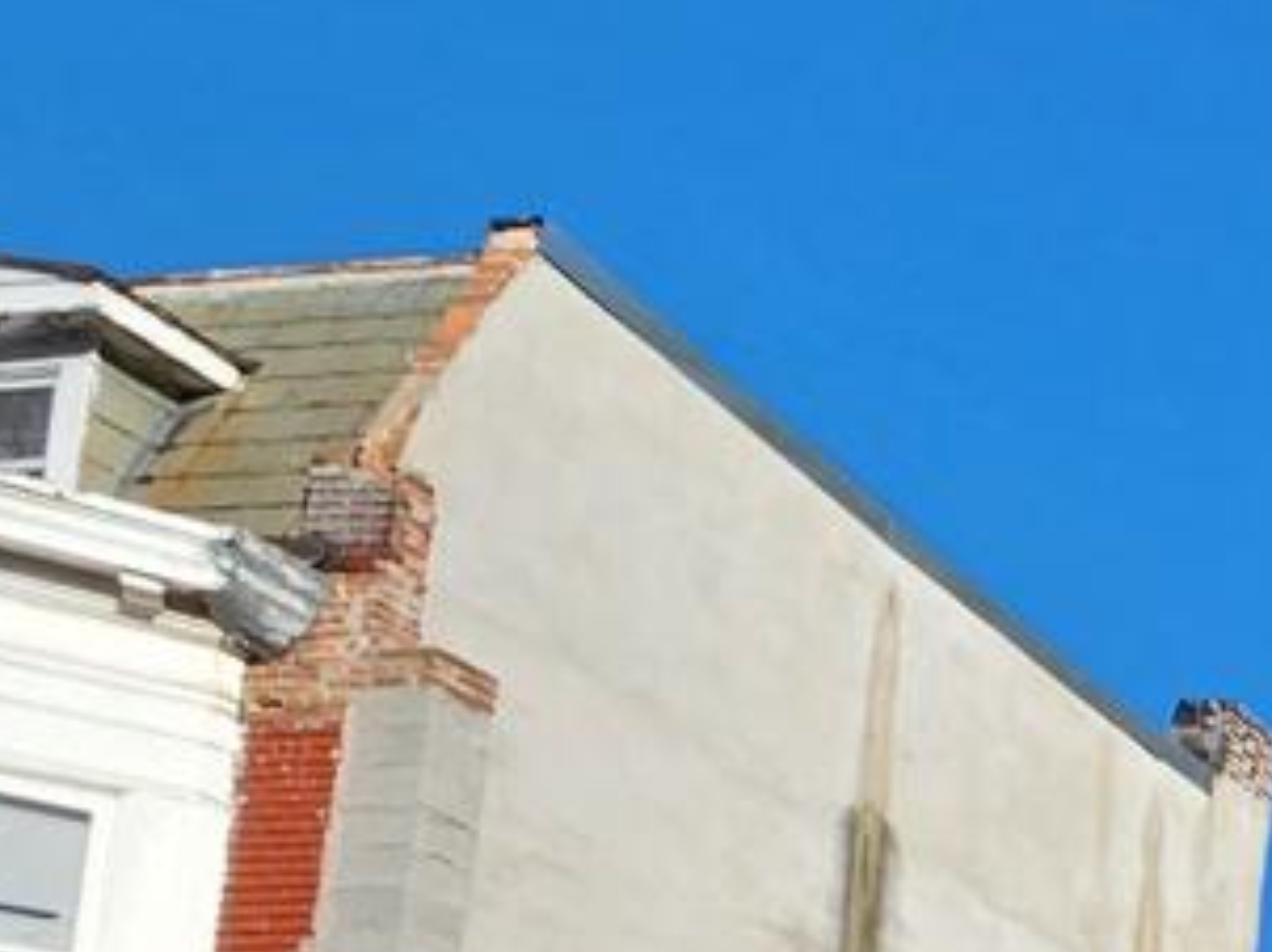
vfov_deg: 18.8
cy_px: 1660
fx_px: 2276
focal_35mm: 62
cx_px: 2708
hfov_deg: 17.7
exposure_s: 1/1488
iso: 50
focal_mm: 2.2
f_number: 2.2
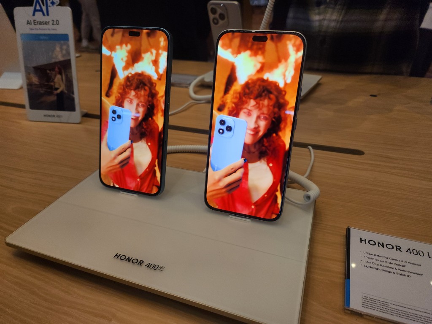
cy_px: 162
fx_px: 300
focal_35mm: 24
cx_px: 216
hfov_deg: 71.6
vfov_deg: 56.8
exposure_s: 1/180
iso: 100
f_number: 1.8
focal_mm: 5
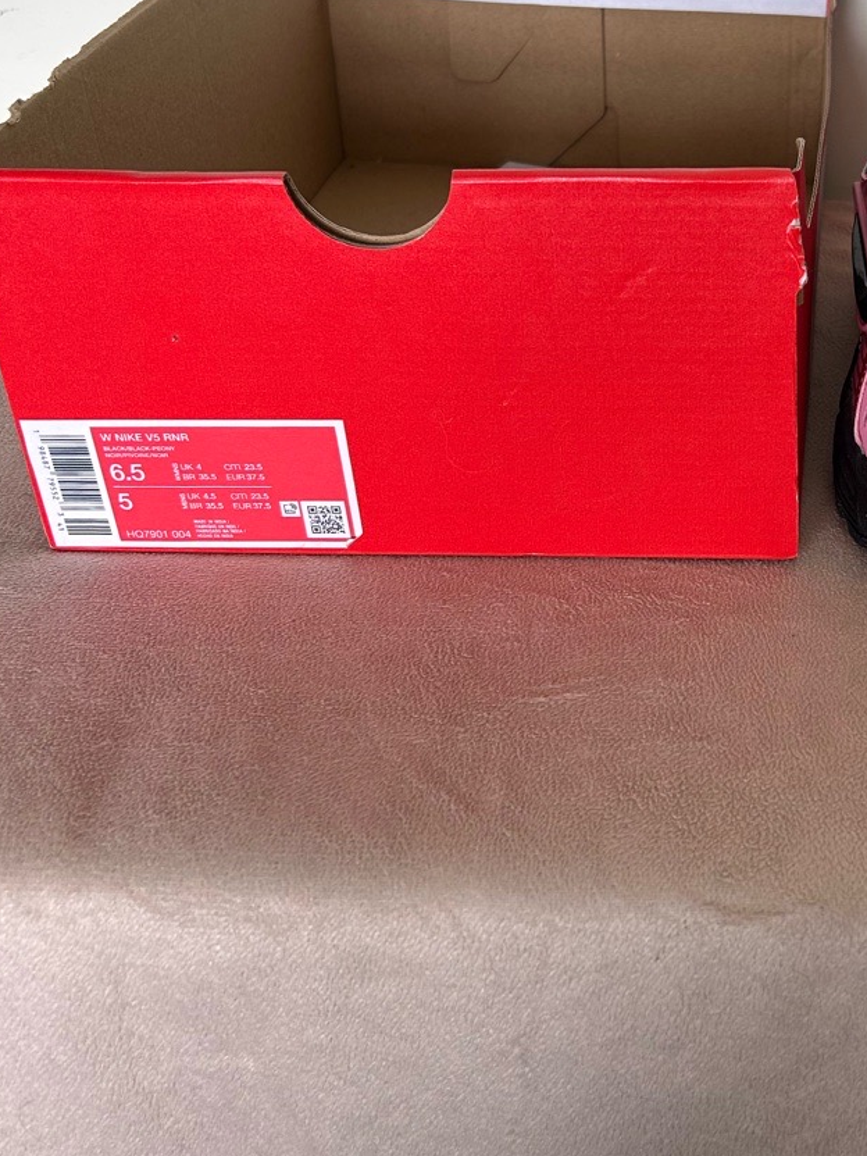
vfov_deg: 37.9
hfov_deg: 27.9
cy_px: 418
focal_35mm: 50
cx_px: 793
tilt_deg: -29.7
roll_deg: -0.5
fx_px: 1670
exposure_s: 1/121
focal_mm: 5.7
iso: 40
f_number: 1.5
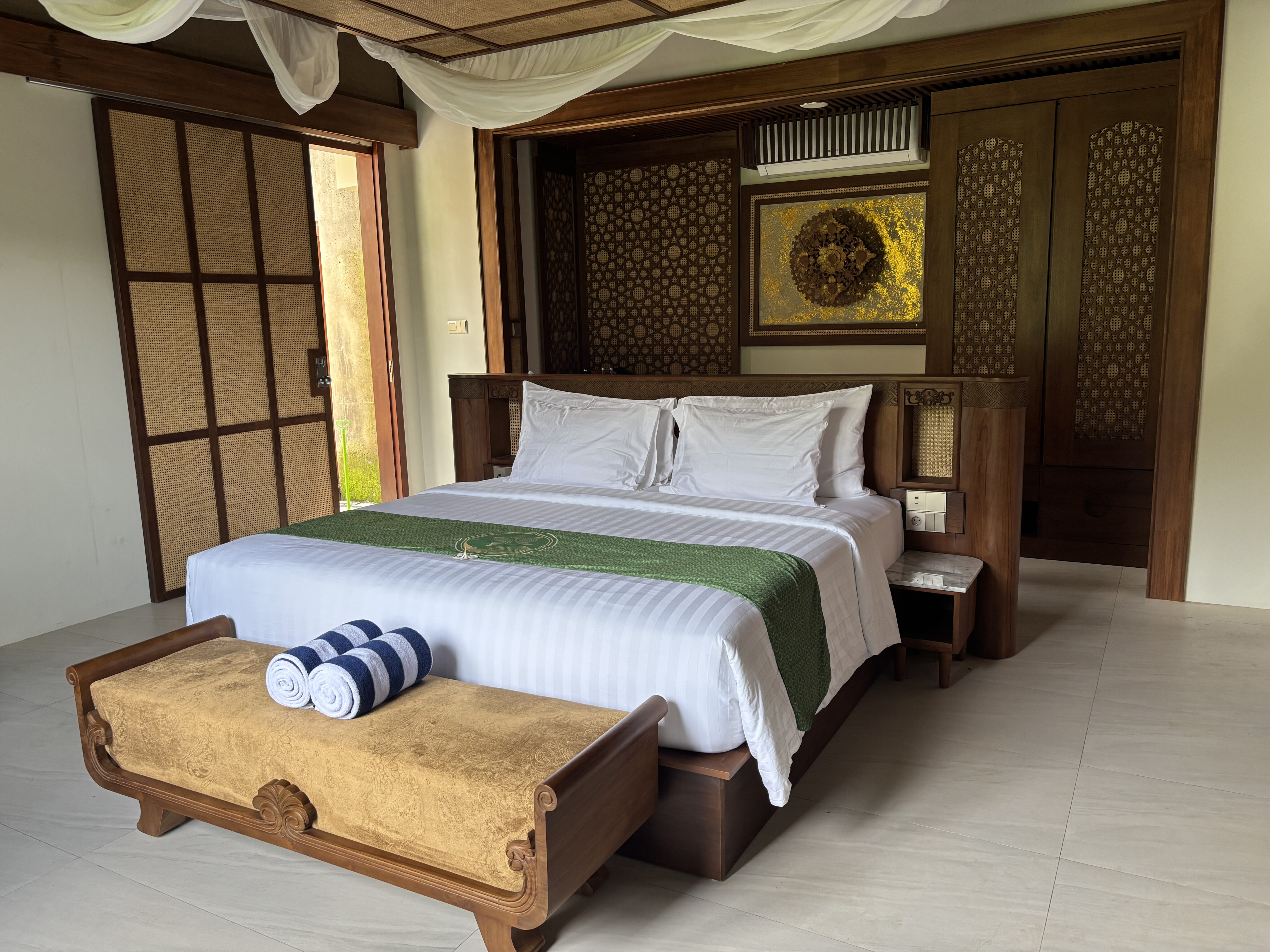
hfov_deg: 67.3
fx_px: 954
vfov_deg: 53.1
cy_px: 476
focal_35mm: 26
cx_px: 635
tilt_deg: -9.3
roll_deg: +1.9
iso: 125
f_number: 1.6
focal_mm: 5.96
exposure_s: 1/121
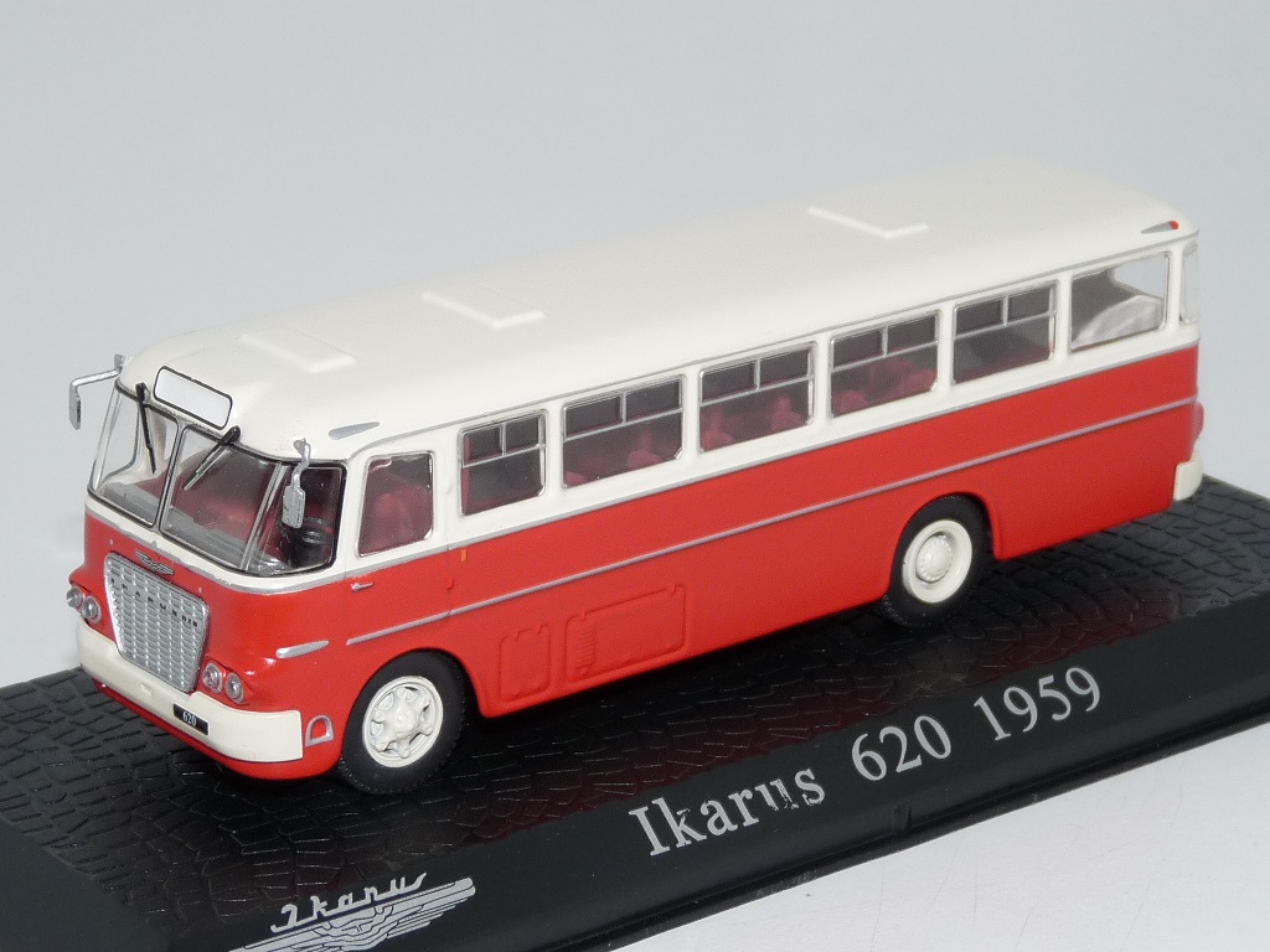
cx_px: 635
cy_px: 476
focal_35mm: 104
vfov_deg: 14.2
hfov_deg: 18.9
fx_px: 3816
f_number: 3.2
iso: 100
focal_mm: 10.4
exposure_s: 1/30
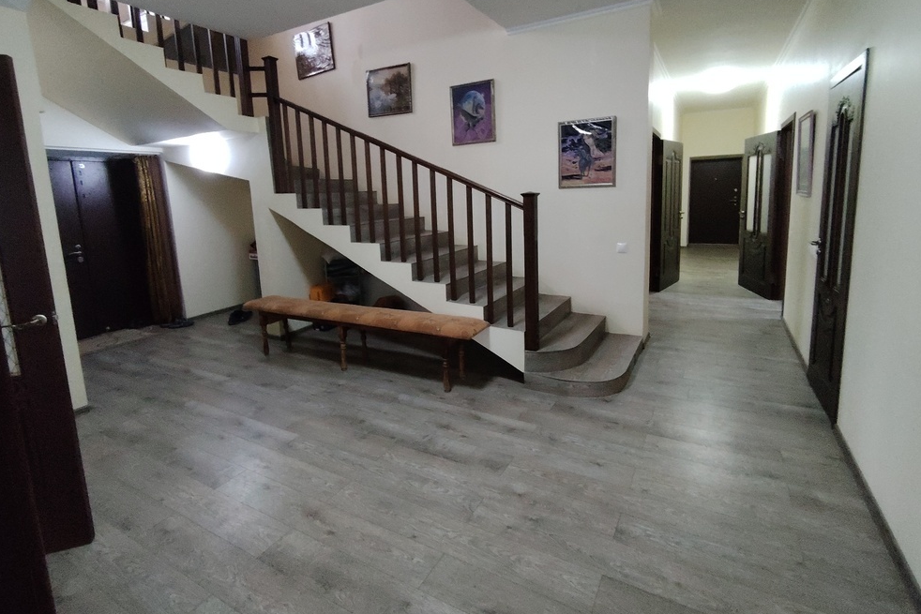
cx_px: 463
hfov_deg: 90.0
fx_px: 461
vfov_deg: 67.1
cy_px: 266
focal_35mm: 18
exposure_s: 1/33.3
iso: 400
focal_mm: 1.42
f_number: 2.2
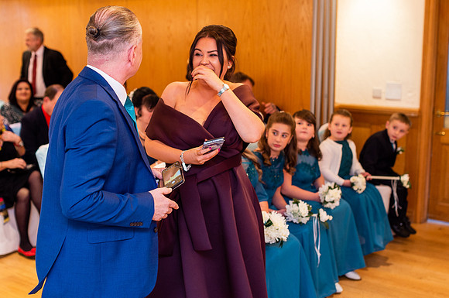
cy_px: 149
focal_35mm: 47
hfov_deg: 41.8
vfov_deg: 28.4
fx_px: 589
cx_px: 216
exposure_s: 1/100
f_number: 2.5
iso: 640
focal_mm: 35
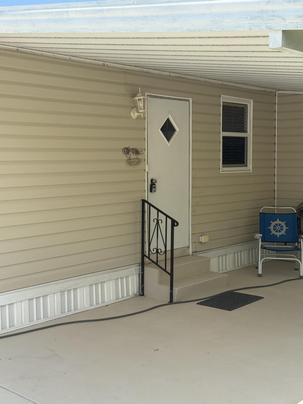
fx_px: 560
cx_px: 152
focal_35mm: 48
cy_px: 202
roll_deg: +0.7
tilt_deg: -2.3
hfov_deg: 30.3
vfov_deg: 39.7
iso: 100
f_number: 1.78
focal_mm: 6.76
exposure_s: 1/3704
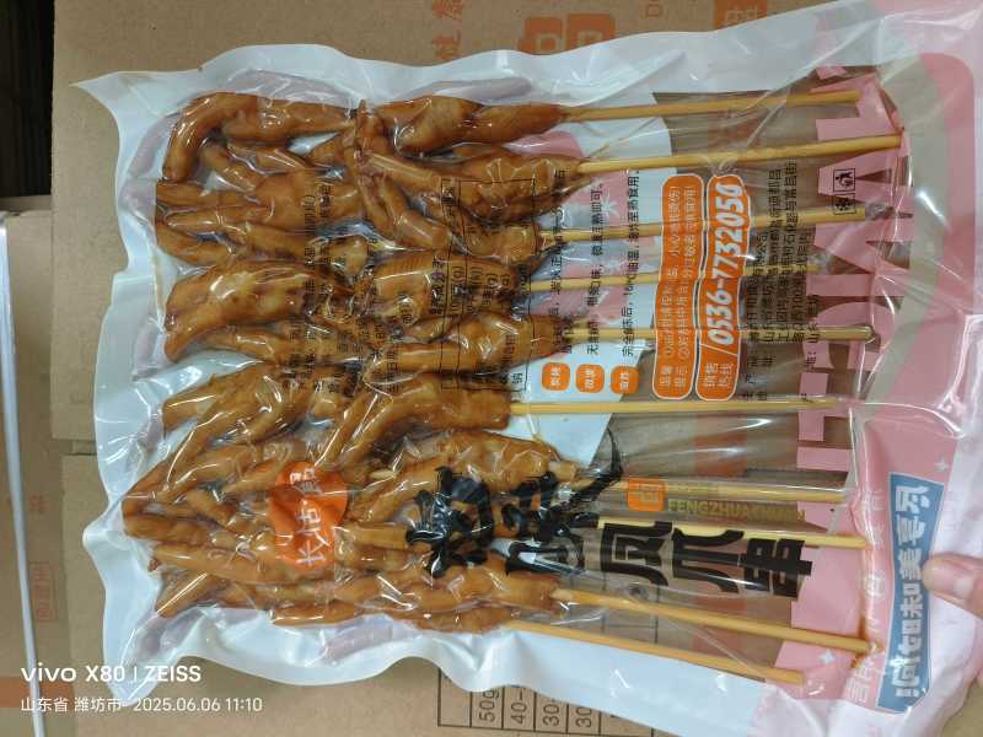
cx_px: 492
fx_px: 653
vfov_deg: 58.9
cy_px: 368
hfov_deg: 73.9
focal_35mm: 23
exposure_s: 1/50
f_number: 1.75
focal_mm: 5.5
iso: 861
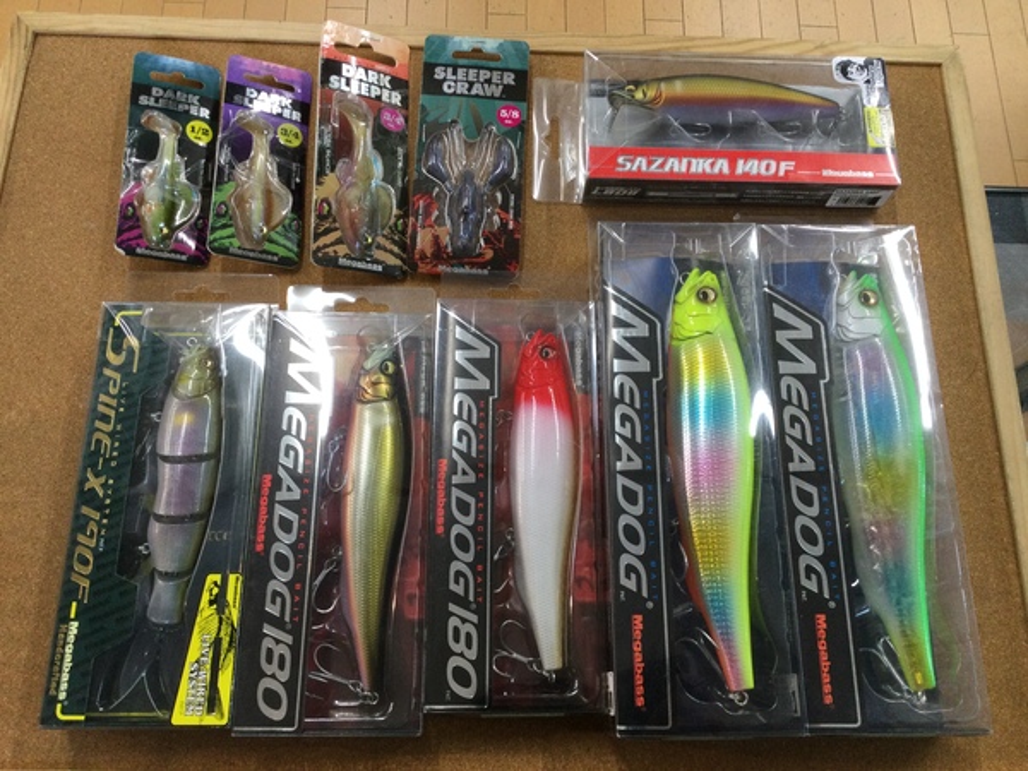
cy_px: 386
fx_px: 921
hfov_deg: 58.4
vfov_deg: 45.4
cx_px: 514
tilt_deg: -72.6
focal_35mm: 31
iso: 32
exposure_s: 1/30
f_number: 2.4
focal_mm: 3.3
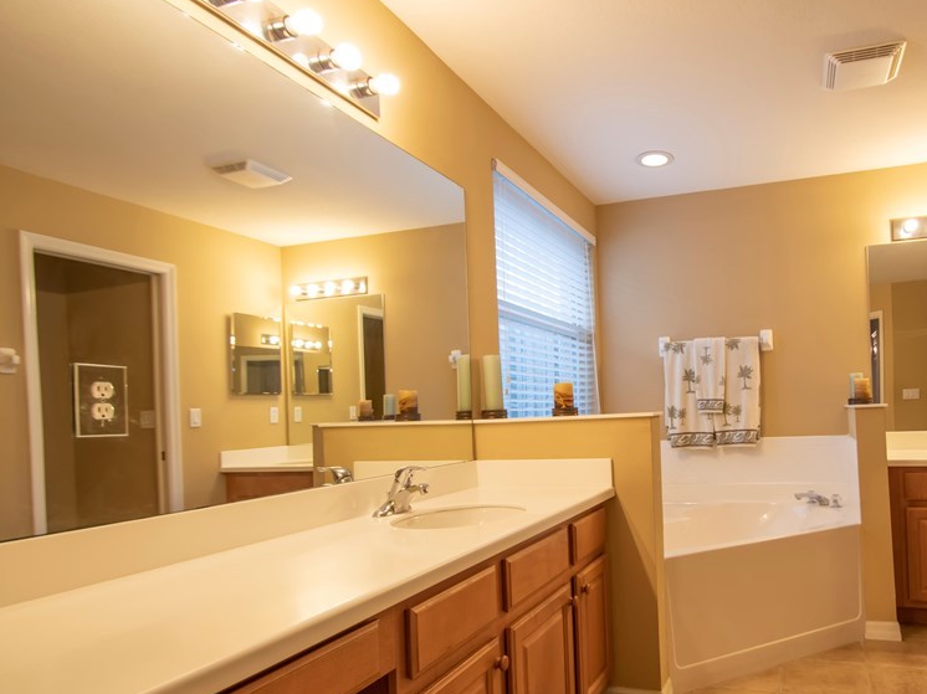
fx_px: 562
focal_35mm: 21
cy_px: 376
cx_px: 646
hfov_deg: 75.5
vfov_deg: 63.3
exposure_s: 1/100
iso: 400
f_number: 5
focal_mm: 10
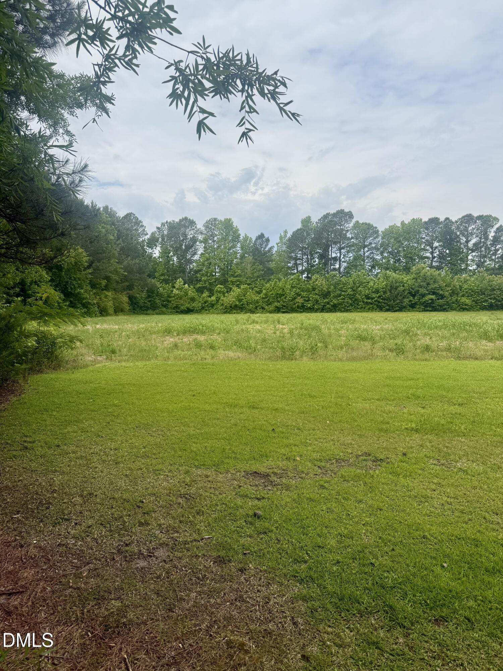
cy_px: 336
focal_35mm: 24
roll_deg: -0.1
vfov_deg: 71.6
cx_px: 252
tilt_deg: -4.0
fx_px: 465
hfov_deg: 56.8
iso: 80
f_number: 1.78
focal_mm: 6.76
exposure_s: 1/6173
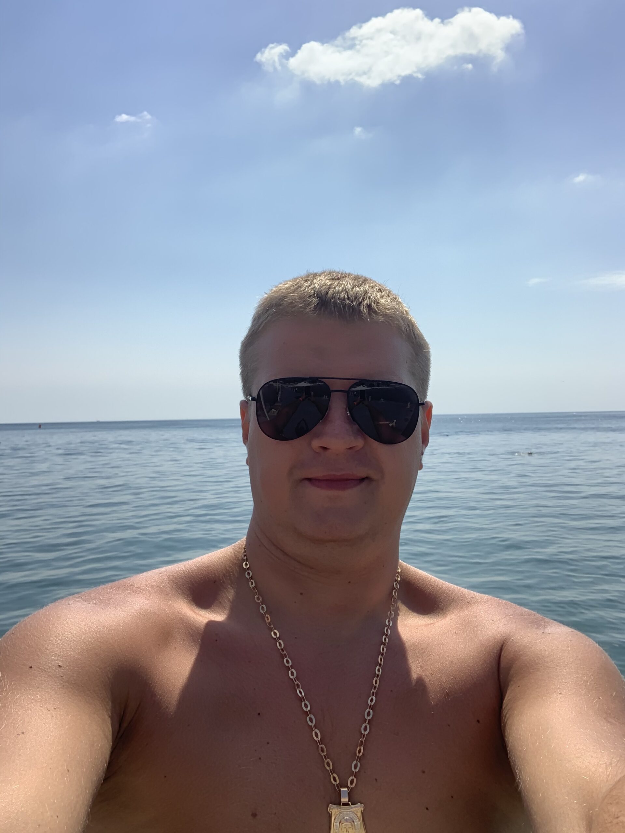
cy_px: 416
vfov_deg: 56.8
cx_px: 312
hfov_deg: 44.2
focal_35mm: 32
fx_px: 770
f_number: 2.2
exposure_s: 1/1208
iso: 16
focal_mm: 2.87
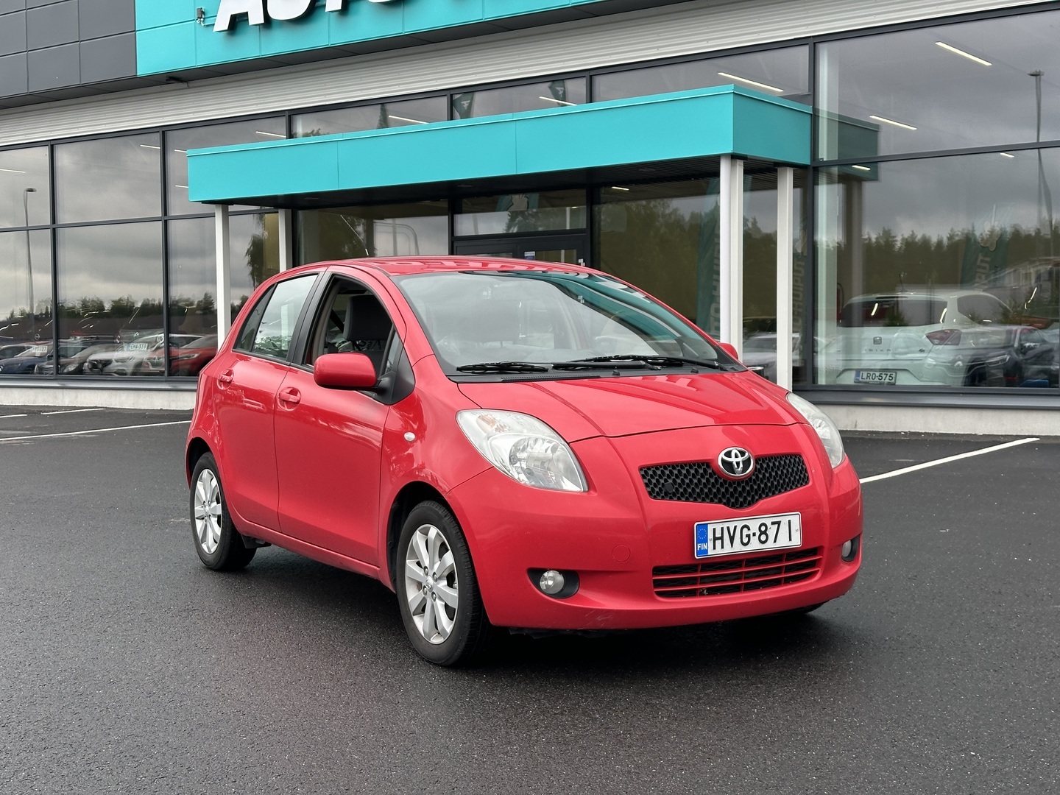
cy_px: 398
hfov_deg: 39.7
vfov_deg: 30.3
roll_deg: +1.1
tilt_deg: -1.6
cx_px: 530
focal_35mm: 48
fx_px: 1470
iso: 64
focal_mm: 6.86
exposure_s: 1/460
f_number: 1.78
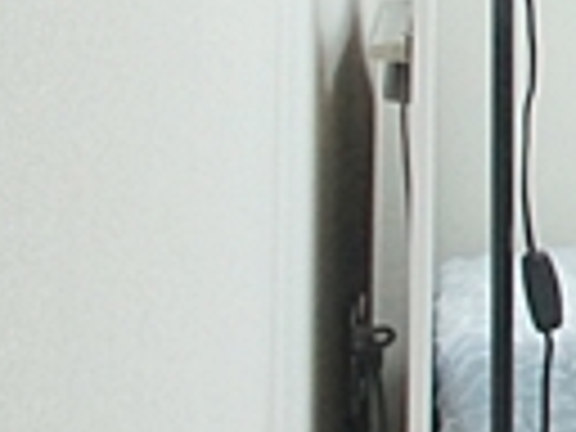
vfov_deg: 14.8
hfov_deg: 13.9
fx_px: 1647
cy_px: 68
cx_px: 1382
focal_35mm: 99
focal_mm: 11
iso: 1600
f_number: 9
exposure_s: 1/50
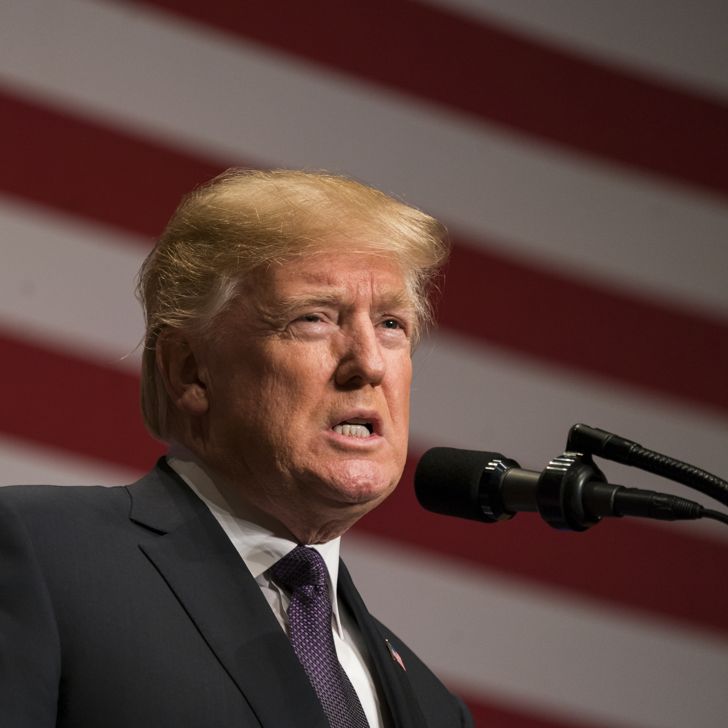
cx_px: 206
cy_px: 364
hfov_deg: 3.4
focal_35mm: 511
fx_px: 12159
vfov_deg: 3.4
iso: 1600
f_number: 5.6
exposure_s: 1/200
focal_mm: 400
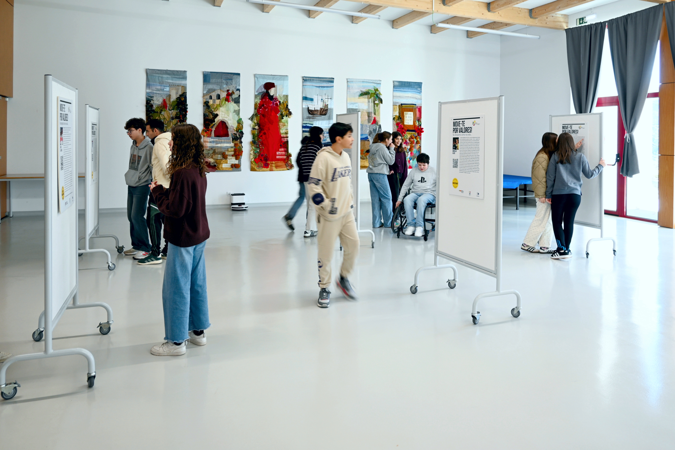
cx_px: 338
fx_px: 450
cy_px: 225
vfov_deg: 53.1
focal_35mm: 24
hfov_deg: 73.7
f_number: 4
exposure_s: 1/15
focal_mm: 16
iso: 100
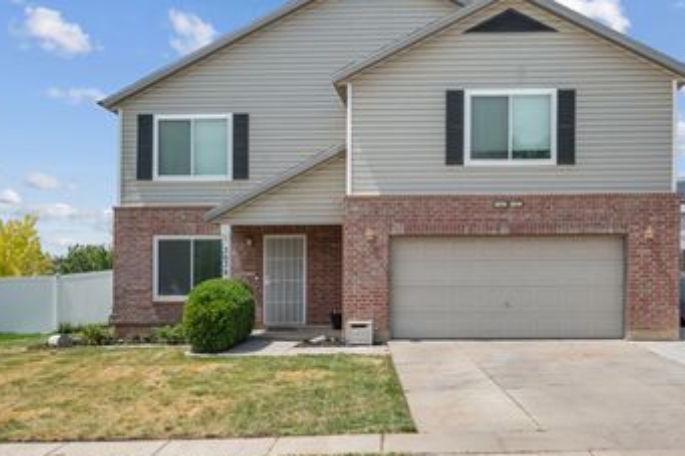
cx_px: 382
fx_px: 837
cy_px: 190
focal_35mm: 44
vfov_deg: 30.4
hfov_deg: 44.4
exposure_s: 1/500
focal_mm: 30
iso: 800
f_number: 8
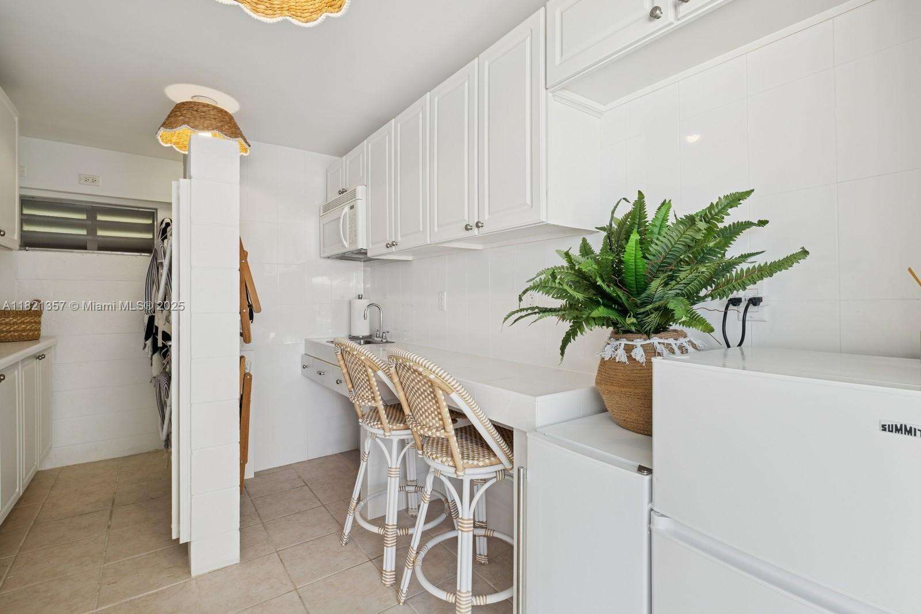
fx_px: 409
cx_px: 460
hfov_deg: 96.7
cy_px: 307
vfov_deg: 73.8
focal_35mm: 16
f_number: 10
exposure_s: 1/13
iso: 200
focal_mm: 16
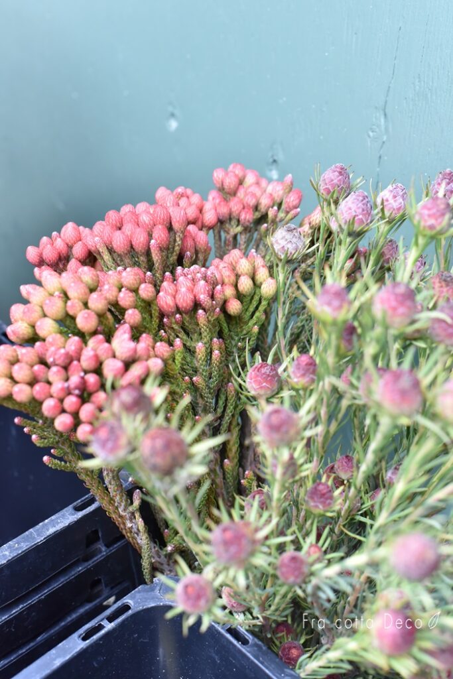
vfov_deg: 39.6
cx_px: 226
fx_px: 943
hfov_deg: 27.0
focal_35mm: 50
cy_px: 340
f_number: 5.6
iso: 2500
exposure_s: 1/200
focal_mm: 50
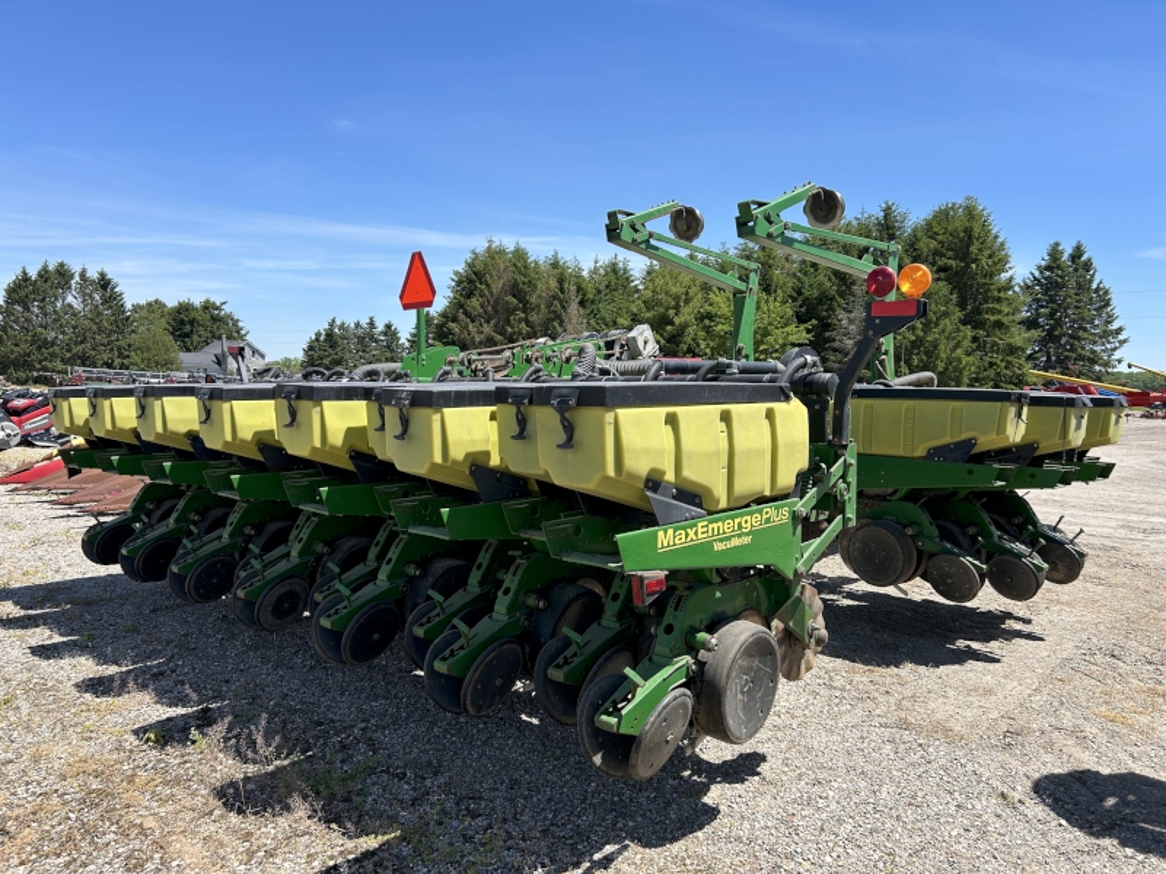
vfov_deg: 53.1
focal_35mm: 26
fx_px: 876
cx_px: 583
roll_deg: -1.4
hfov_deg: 67.3
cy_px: 437
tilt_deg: -2.2
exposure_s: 1/2841
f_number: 1.5
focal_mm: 5.7
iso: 50
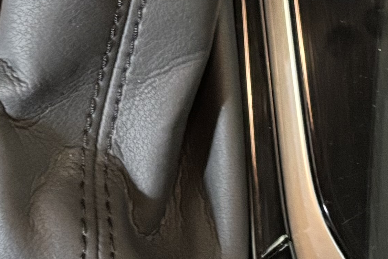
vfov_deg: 9.7
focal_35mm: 137
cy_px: -121
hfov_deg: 14.9
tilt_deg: -65.9
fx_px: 1477
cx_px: 127
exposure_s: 1/15
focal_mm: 5.96
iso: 1250
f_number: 1.6
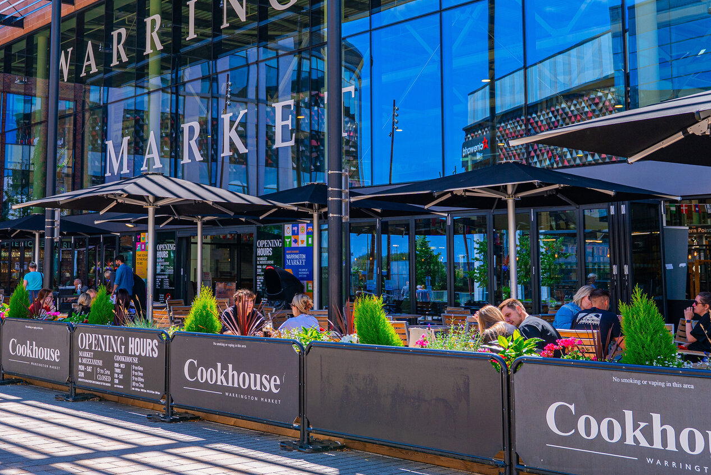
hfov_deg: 41.2
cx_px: 218
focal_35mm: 47
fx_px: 928
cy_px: 167
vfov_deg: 28.5
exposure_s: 1/640
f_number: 4.5
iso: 125
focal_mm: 33
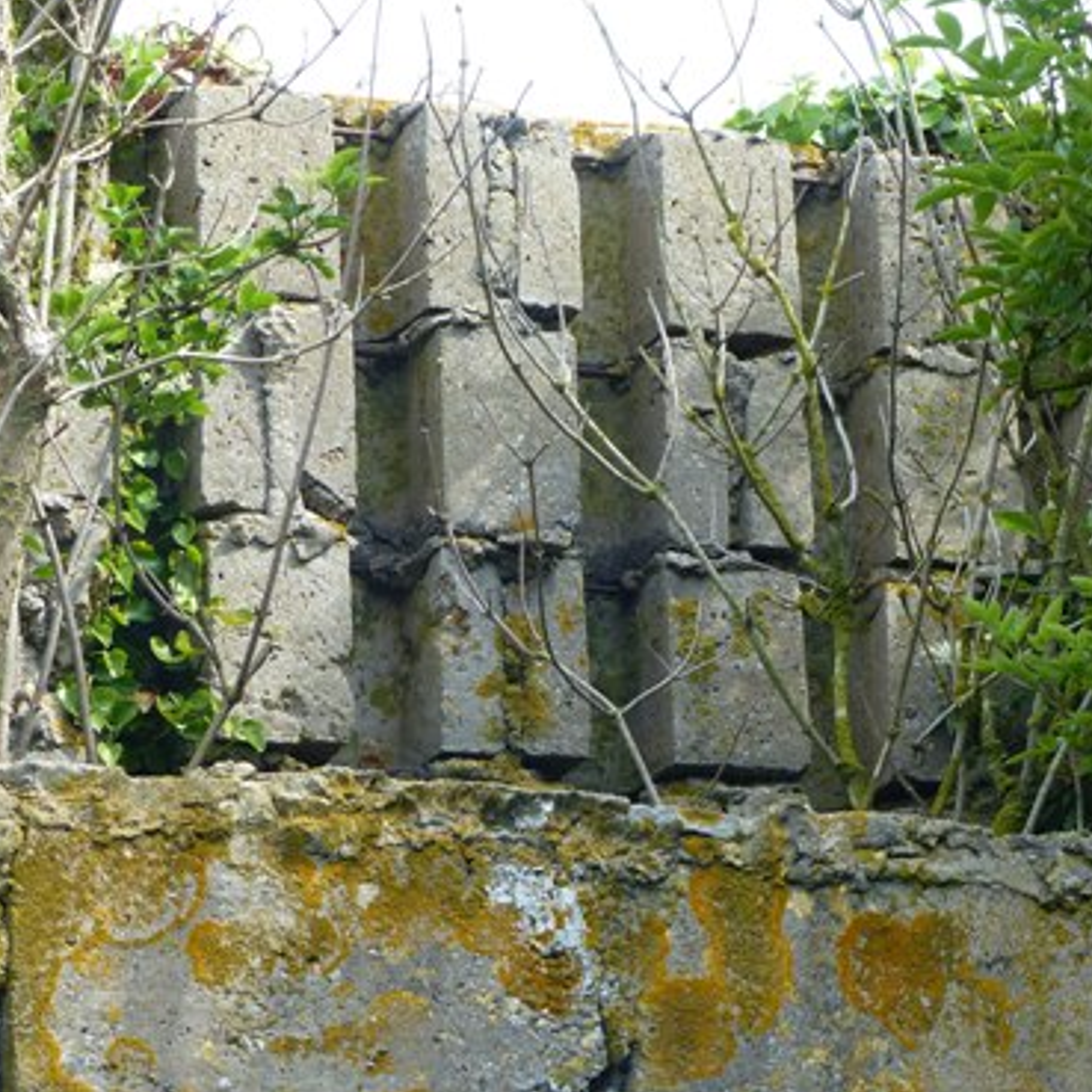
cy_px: 577
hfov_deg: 8.7
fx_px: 7174
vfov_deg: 8.7
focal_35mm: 201
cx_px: 630
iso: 100
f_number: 4
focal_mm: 23.5
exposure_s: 1/160
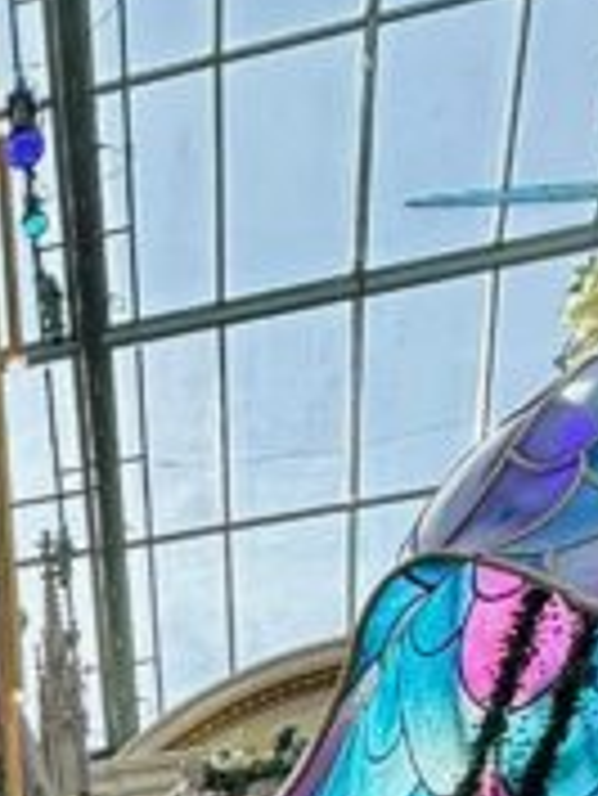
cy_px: 1156
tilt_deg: +16.4
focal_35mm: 81
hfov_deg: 15.7
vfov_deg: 20.9
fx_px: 1863
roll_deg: -1.2
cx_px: -459
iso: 64
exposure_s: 1/353
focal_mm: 2.22
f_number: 2.2
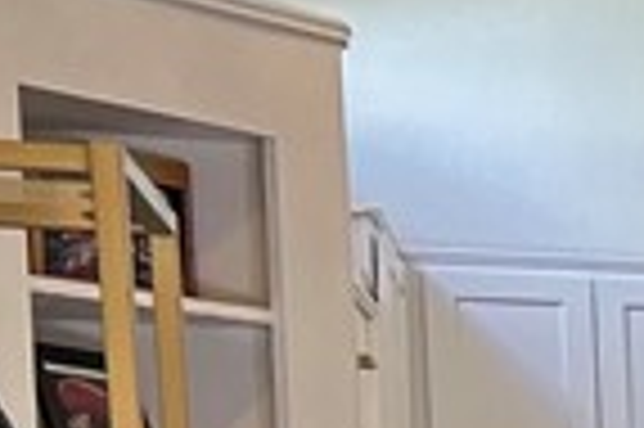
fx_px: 3466
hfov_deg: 8.1
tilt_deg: -4.8
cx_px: 2252
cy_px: 996
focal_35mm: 194
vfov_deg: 6.7
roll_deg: -0.3
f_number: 1.5
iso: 80
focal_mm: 5.7
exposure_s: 1/60
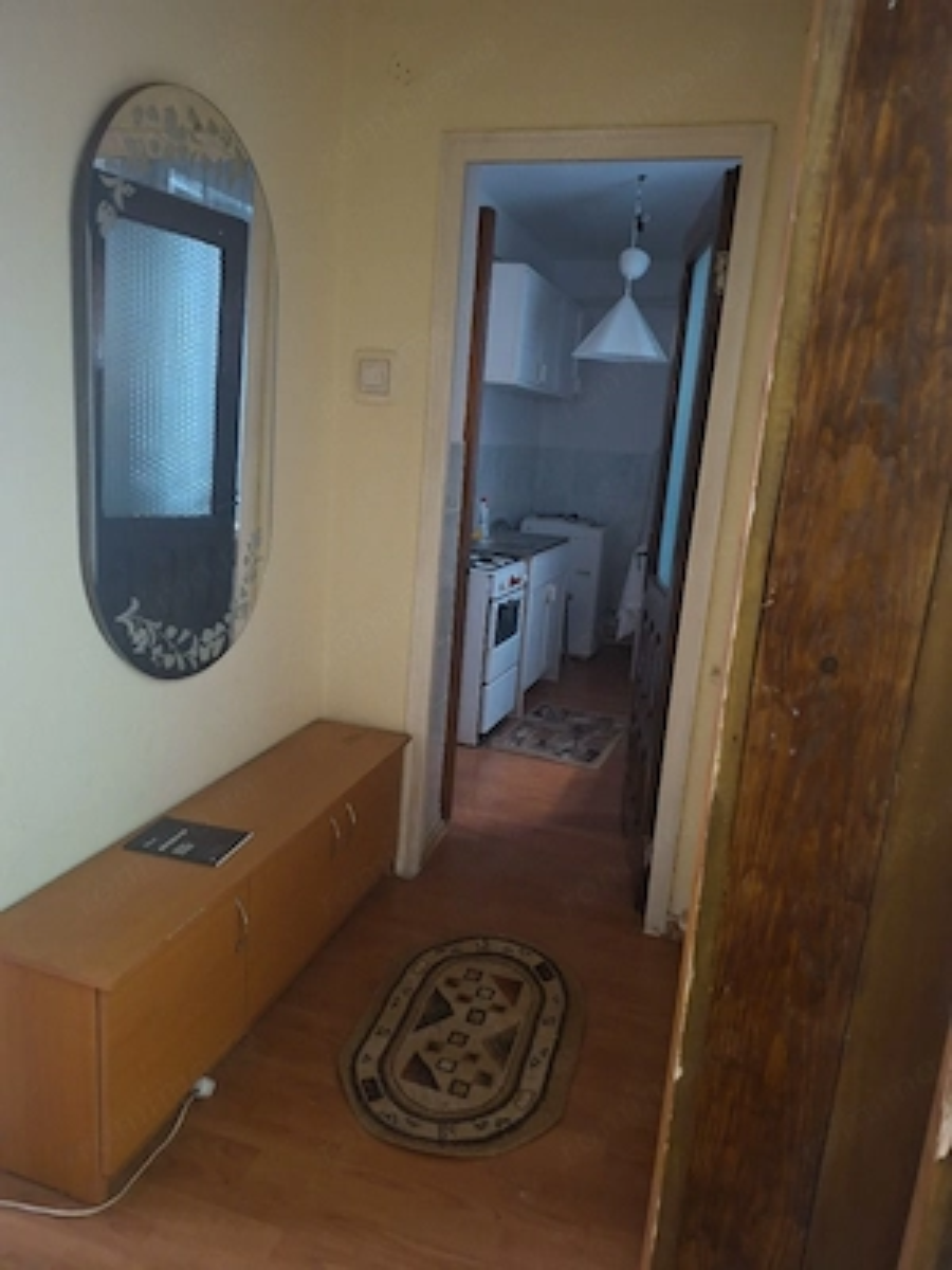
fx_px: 843
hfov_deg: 58.9
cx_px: 476
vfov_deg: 73.9
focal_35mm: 23
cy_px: 635
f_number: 1.8
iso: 1250
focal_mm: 5.54
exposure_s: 1/17
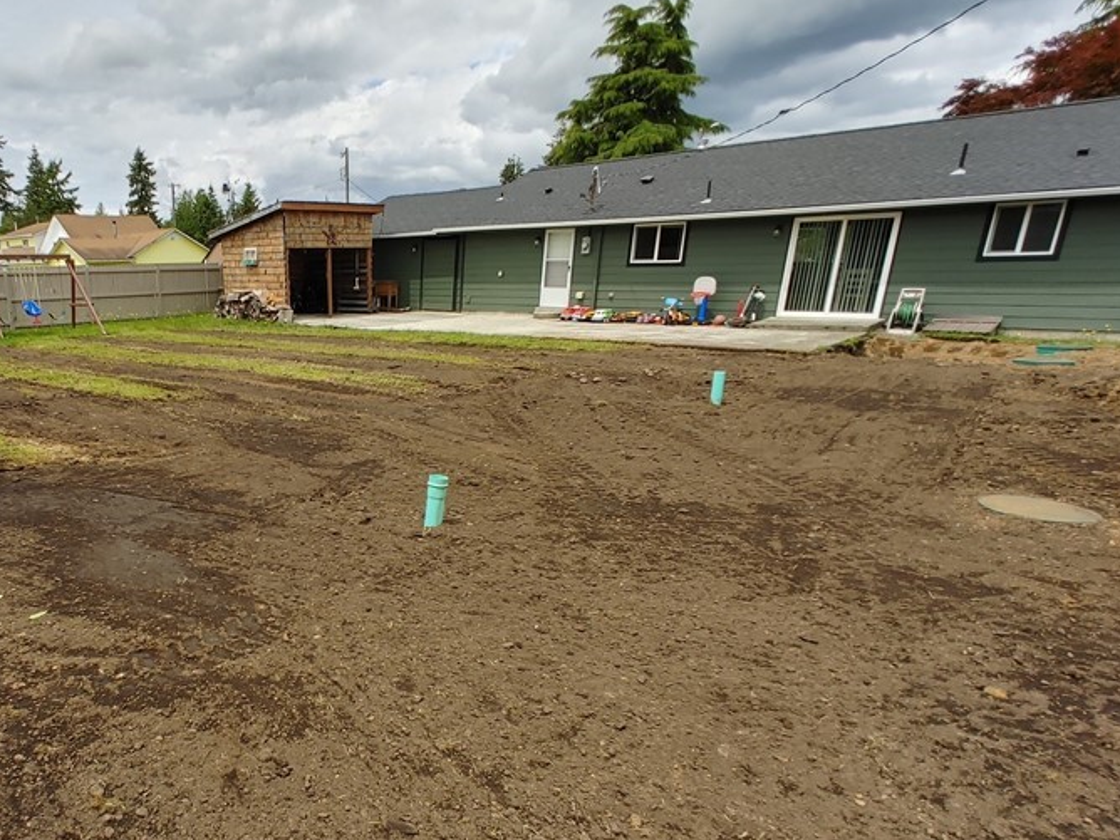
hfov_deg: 69.1
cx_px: 282
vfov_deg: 58.2
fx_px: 744
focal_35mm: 23
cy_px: 523
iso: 50
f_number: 1.9
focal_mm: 1.78
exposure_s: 1/847
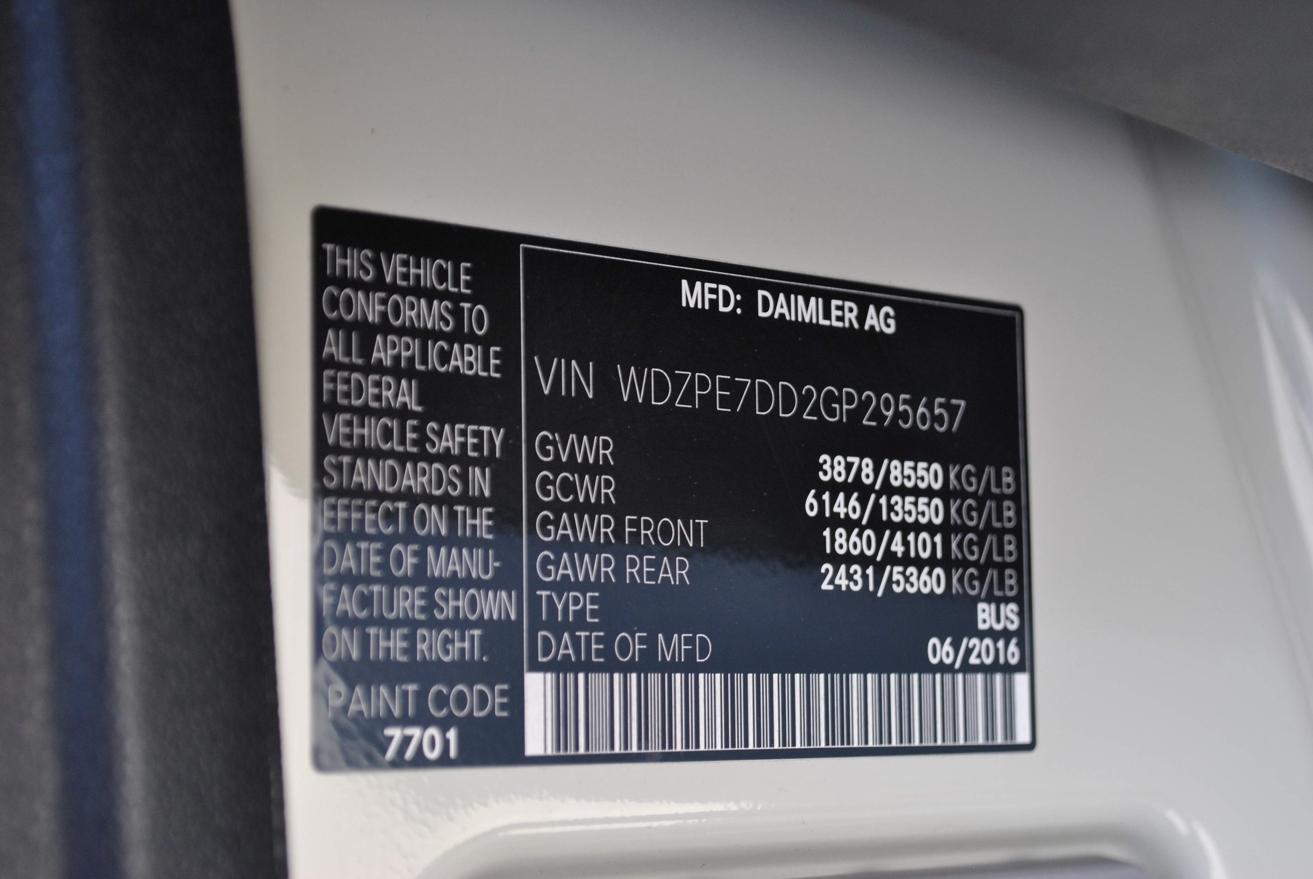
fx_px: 2465
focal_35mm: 68
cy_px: 440
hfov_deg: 29.8
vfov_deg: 20.2
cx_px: 656
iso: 280
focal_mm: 45
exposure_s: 1/60
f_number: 5.6
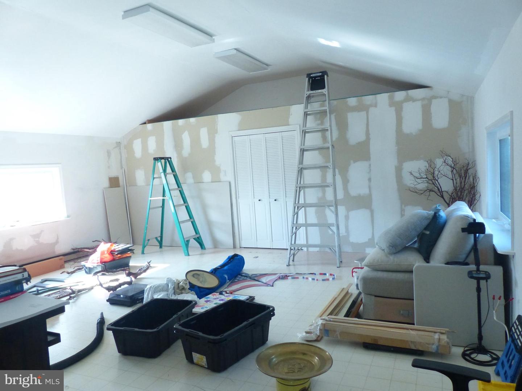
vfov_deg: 54.9
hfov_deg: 69.4
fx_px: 377
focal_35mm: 25
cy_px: 196
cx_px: 261
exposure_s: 1/50
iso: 400
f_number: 3.5
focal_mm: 4.5
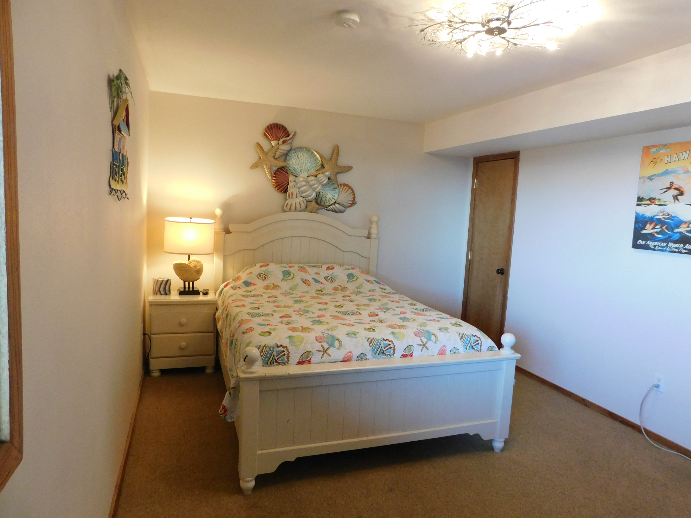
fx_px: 459
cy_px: 259
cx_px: 346
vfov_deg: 58.9
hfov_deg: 73.9
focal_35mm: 23
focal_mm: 4
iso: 320
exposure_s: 1/30
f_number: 3
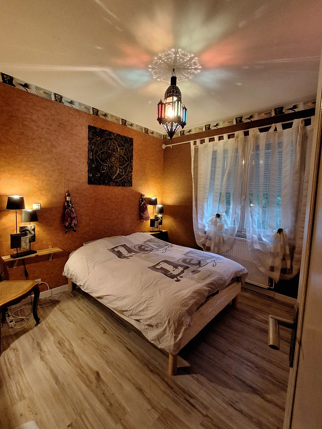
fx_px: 198
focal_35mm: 16
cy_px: 214
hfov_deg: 78.1
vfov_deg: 94.5
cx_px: 161
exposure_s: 1/25
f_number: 2.2
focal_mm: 1.46
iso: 320
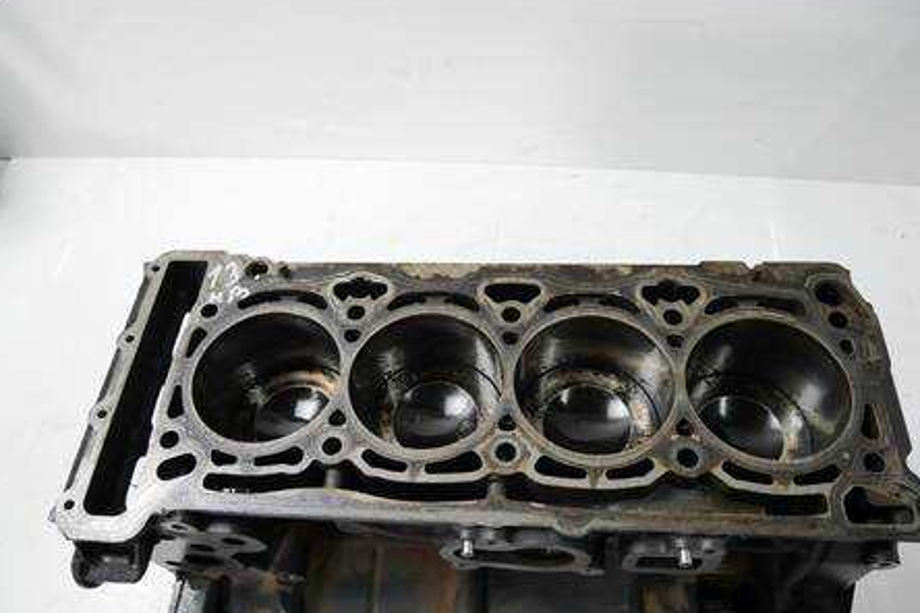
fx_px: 690
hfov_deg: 67.4
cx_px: 456
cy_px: 346
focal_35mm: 27
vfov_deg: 47.8
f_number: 3.5
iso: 500
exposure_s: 1/60
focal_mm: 12
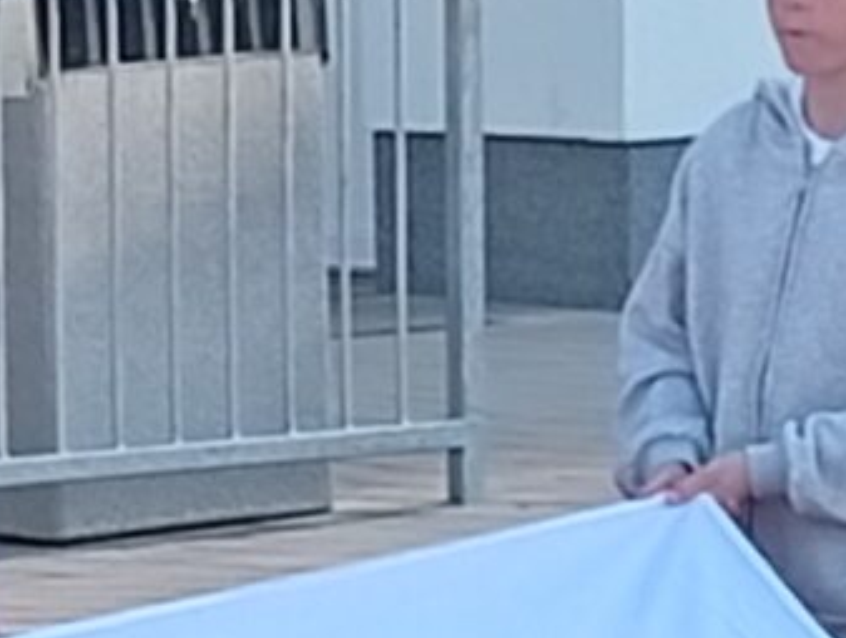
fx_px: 8936
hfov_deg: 5.3
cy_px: 595
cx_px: -869
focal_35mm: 365
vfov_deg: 4.1
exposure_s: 1/123
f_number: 1.8
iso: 52
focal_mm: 3.96
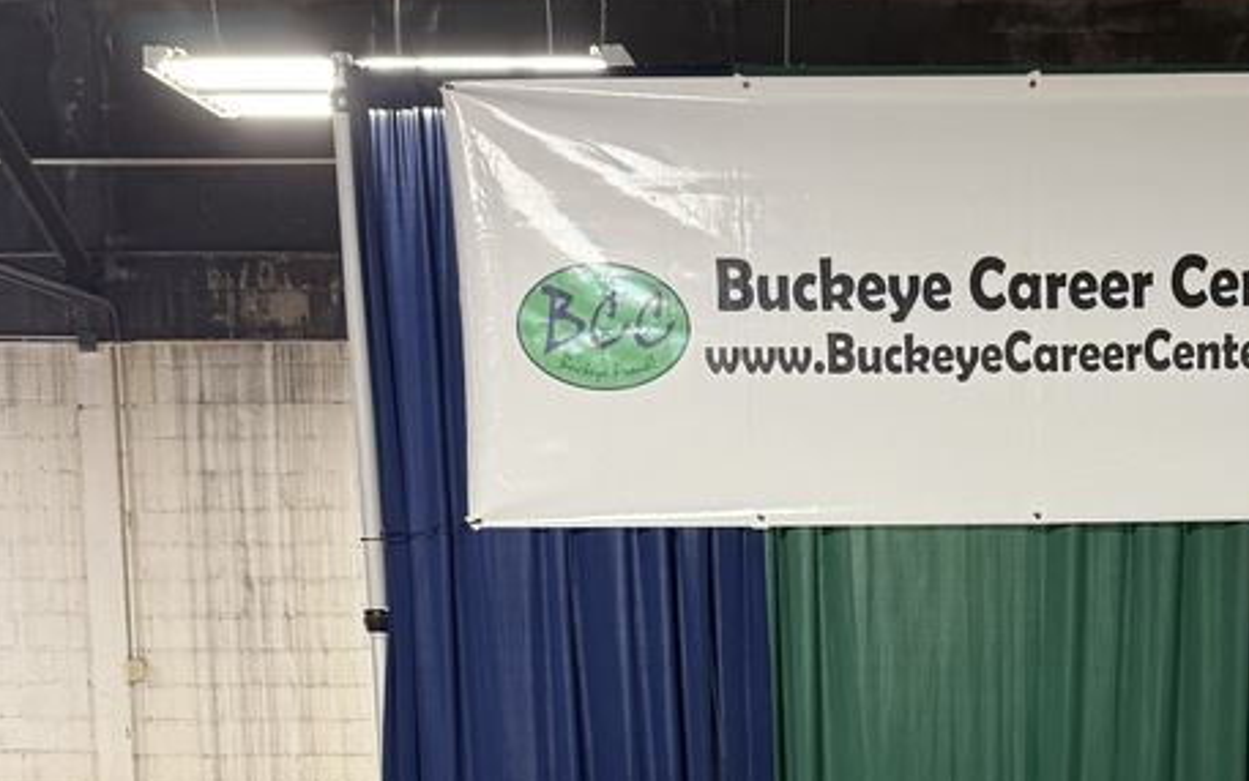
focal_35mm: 57
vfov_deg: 21.7
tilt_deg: -6.9
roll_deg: -0.3
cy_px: 841
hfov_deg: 34.4
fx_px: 1941
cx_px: 1028
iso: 200
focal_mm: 6.76
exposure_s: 1/60
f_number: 1.78
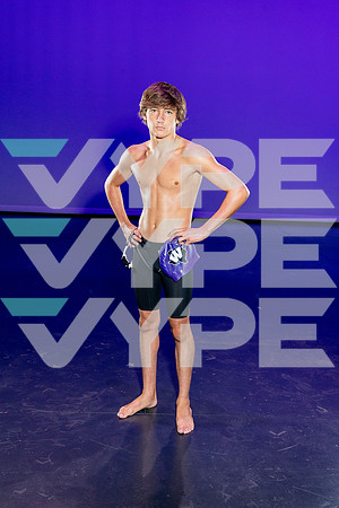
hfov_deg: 32.6
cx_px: 170
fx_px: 579
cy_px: 254
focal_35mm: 41
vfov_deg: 47.4
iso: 2500
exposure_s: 1/250
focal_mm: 41
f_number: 7.1
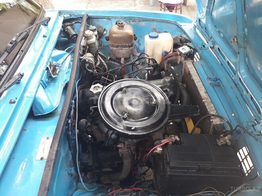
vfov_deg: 51.4
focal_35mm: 27
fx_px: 204
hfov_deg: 65.3
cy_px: 98
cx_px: 131
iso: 50
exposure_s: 1/100
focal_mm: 3.6
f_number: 1.9
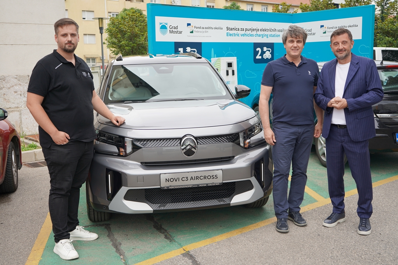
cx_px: 199
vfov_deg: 33.4
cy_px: 132
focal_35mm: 40
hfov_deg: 48.5
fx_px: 442
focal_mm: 40
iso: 100
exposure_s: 1/250
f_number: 4.5
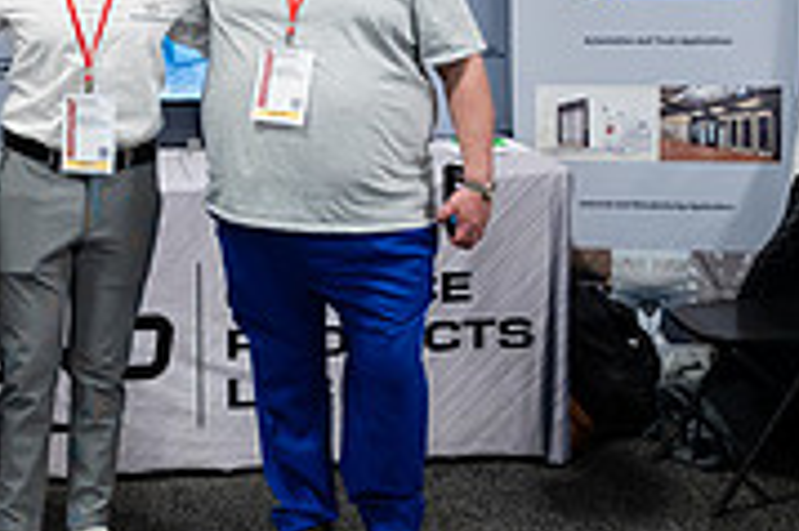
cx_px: 269
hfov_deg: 24.7
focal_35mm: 82
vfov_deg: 16.5
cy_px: 93
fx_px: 1818
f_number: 3.2
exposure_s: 1/200
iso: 2500
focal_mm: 24
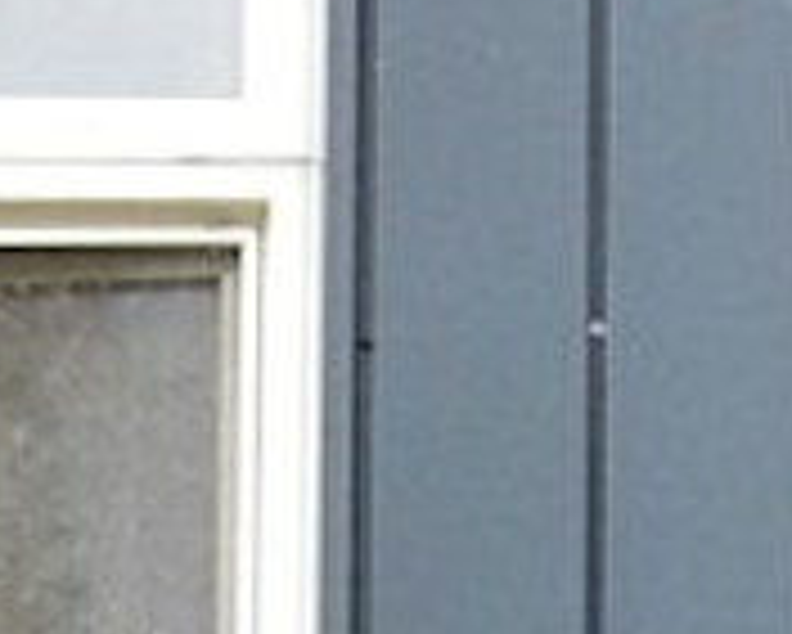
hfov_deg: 7.1
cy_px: 2019
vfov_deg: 5.4
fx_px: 6285
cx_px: 1076
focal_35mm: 268
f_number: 7.1
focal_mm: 24
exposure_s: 1/60
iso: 800
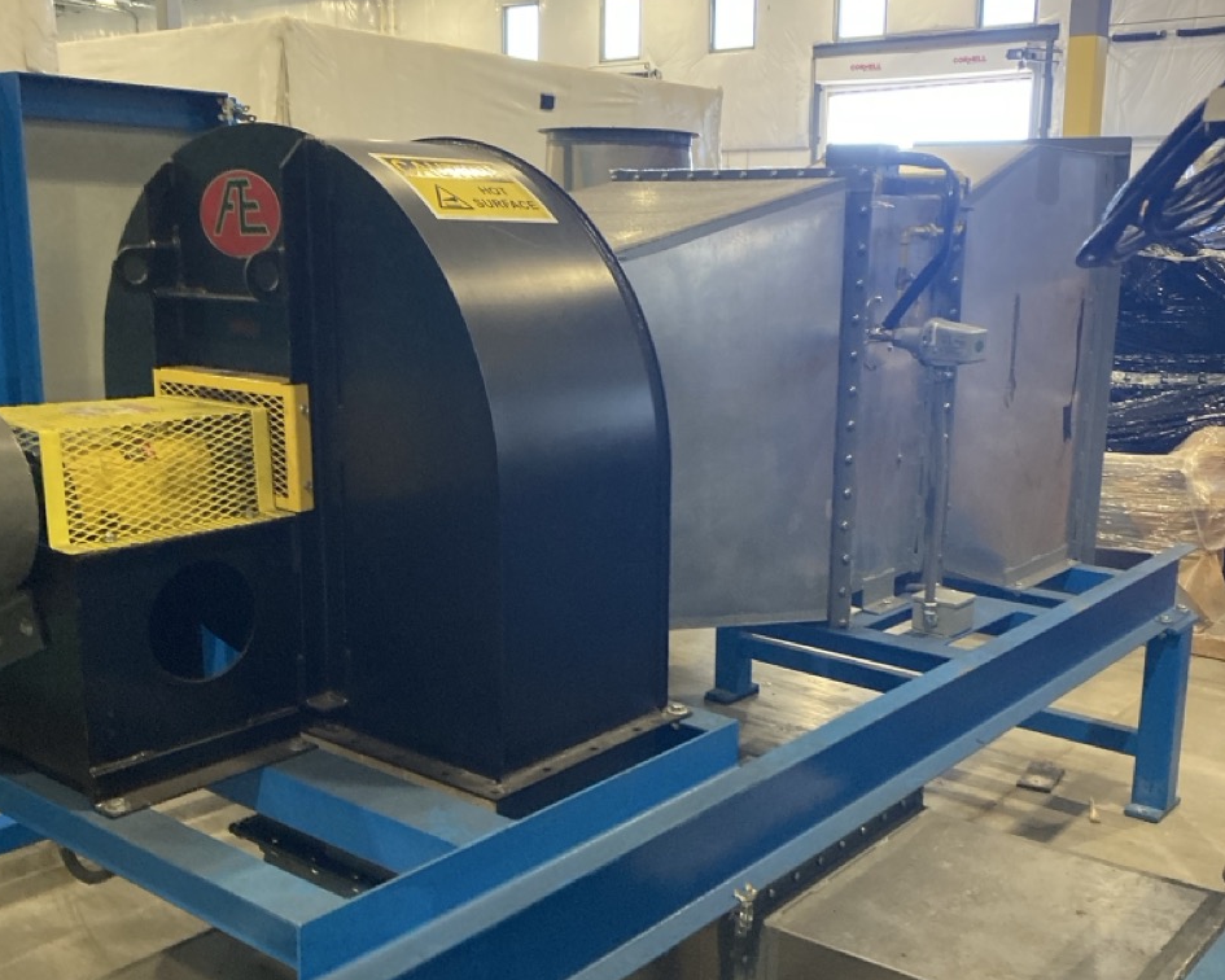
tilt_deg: -9.2
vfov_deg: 40.1
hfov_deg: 49.1
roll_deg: -1.5
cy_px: 506
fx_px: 1341
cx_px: 607
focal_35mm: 37
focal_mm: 3.99
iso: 250
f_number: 1.8
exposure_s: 1/60
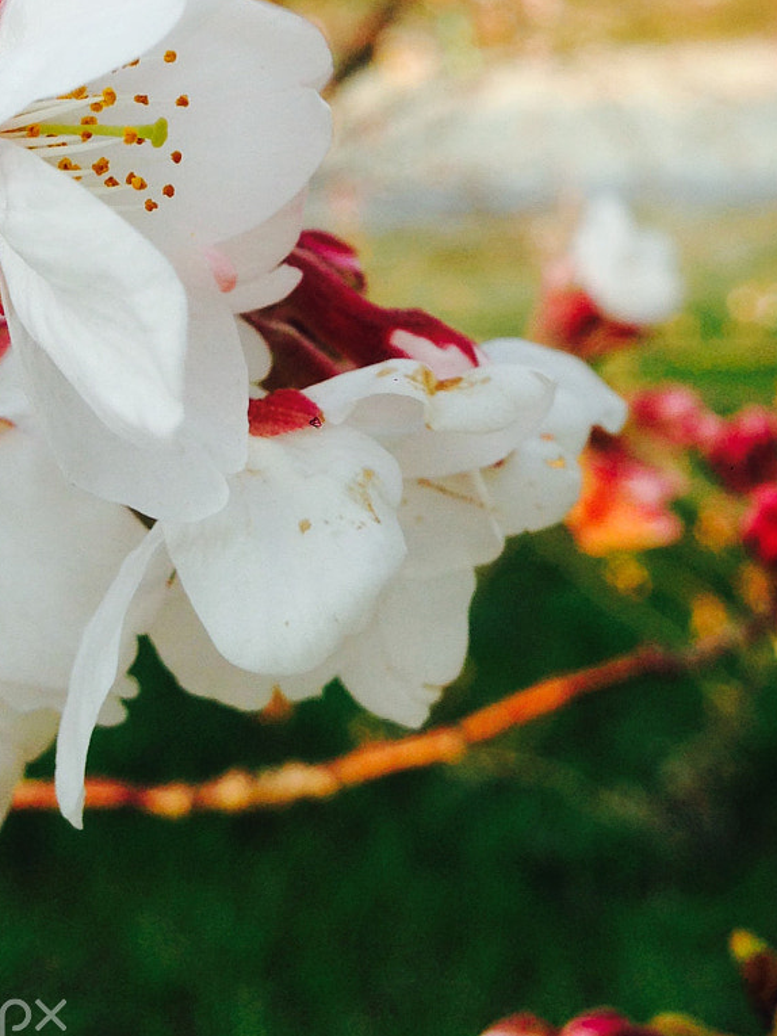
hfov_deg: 21.2
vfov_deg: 27.3
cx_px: 543
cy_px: 125
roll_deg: +8.9
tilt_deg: -9.6
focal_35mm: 69
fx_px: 2064
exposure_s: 1/313
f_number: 2.4
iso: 50
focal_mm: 4.12
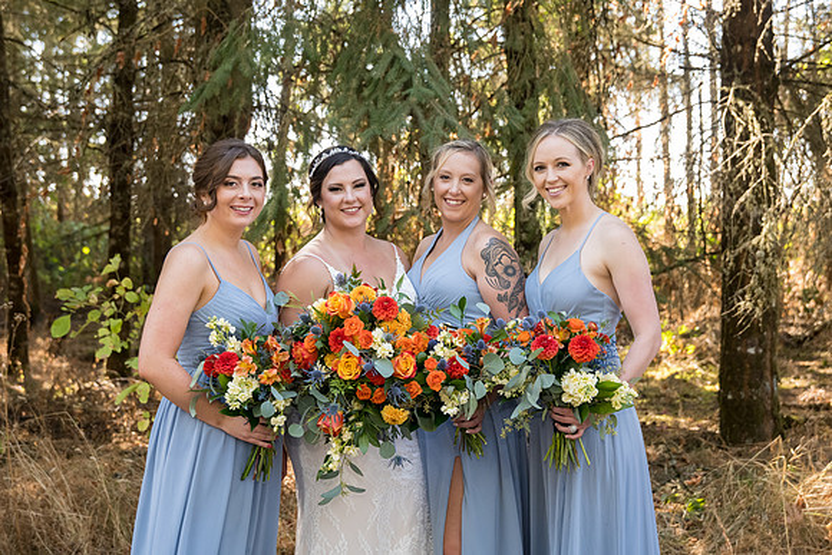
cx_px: 425
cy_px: 225
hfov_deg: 36.1
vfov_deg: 24.5
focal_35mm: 55
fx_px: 1277
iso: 1250
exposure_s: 1/320
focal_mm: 46
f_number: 4
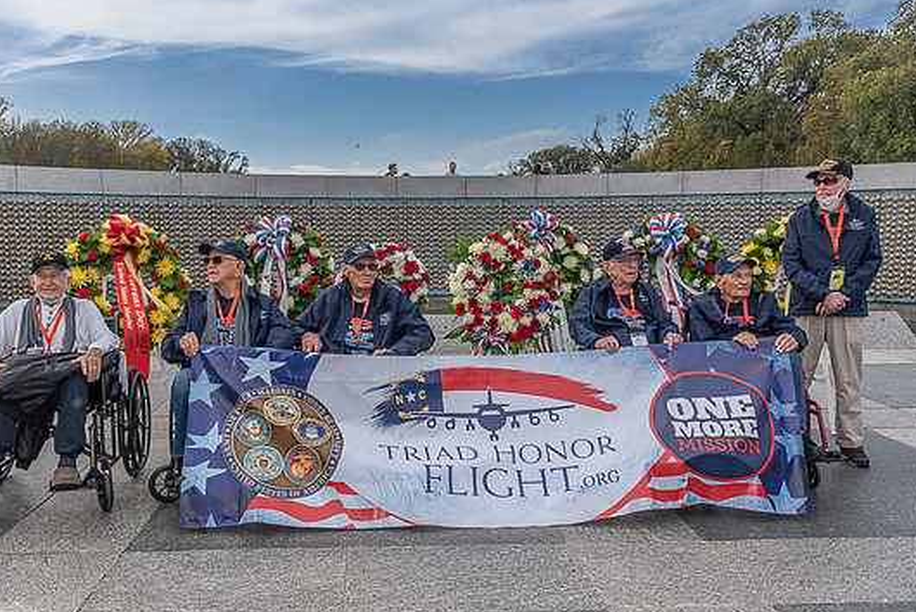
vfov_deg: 41.1
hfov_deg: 58.5
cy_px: 329
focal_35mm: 32
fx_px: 815
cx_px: 407
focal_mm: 27
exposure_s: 1/250
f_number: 18
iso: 500
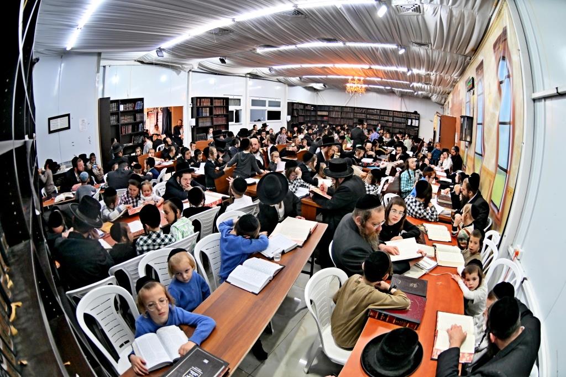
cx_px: 283
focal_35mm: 15
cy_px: 188
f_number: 2.8
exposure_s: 1/200
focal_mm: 10.5
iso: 320
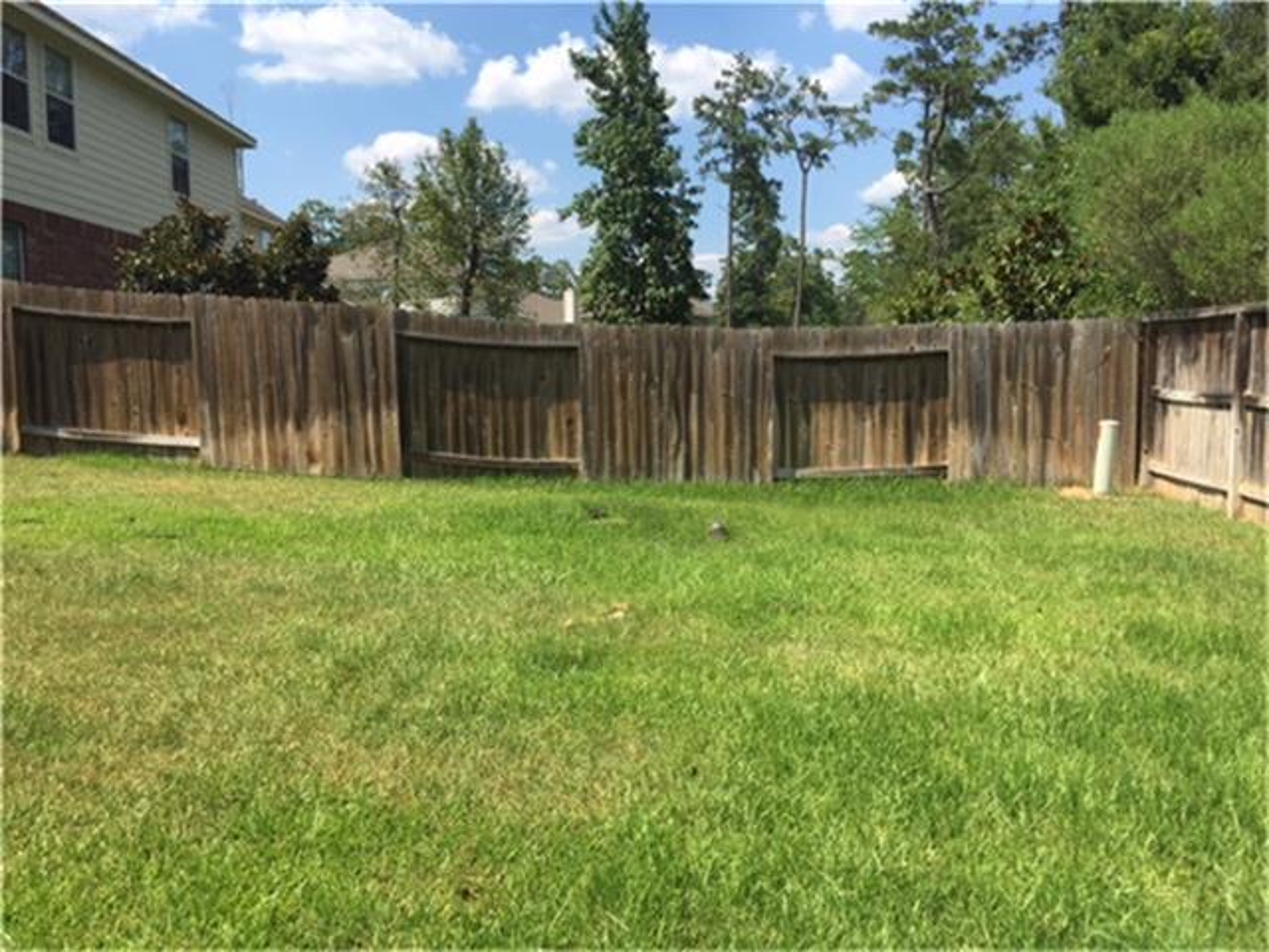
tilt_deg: -5.8
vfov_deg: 48.2
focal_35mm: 29
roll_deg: +0.0
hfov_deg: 61.7
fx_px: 1063
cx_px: 634
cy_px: 476
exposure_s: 1/1721
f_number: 2.2
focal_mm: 4.15
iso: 32
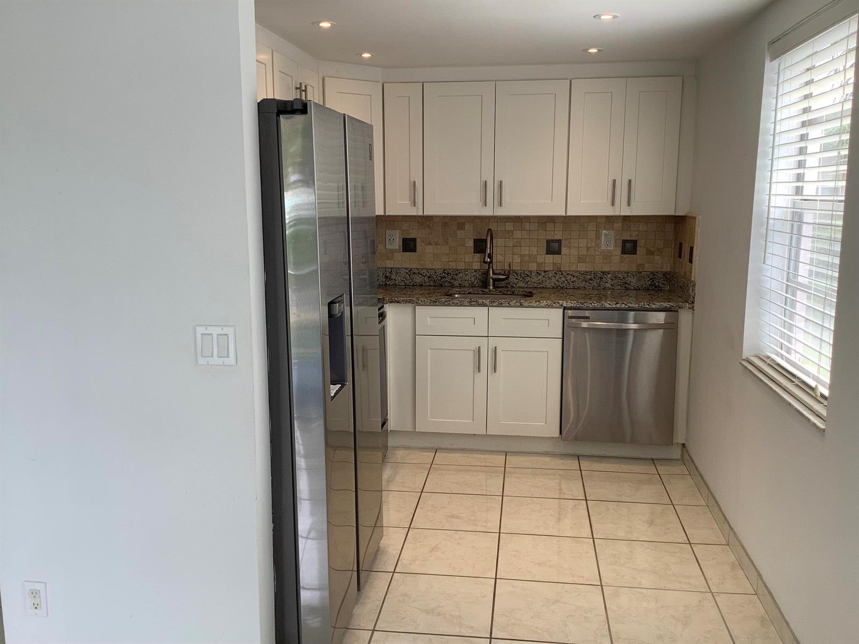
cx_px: 430
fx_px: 769
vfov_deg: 45.4
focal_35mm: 31
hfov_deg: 58.4
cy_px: 322
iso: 50
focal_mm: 3.3
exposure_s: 1/120
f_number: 2.4
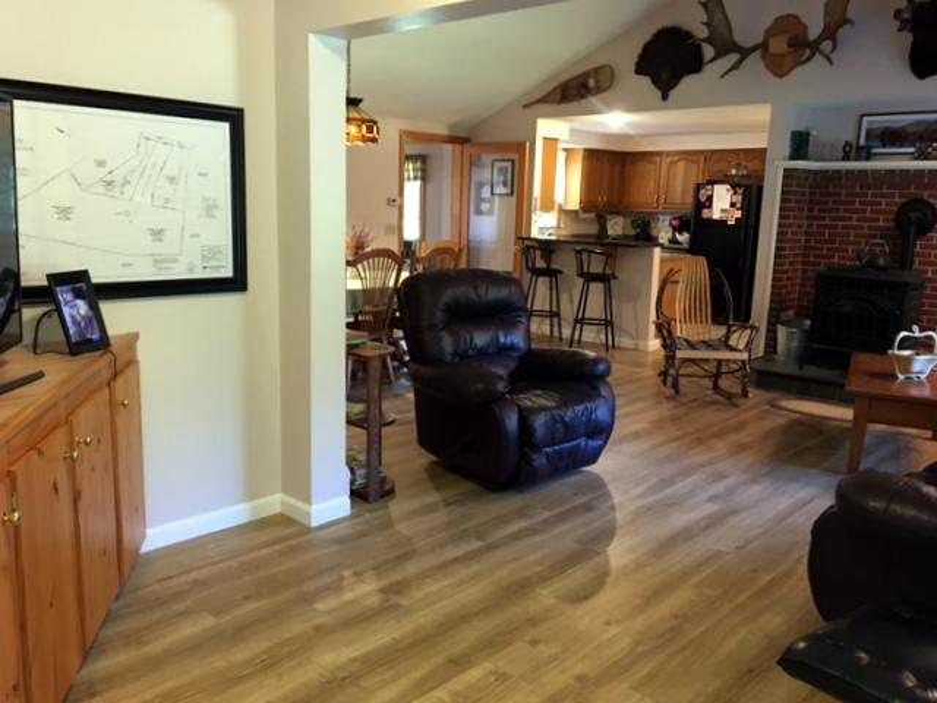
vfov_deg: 48.2
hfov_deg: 61.7
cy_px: 352
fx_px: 785
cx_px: 468
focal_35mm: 29
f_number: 2.2
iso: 200
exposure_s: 1/24
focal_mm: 4.15
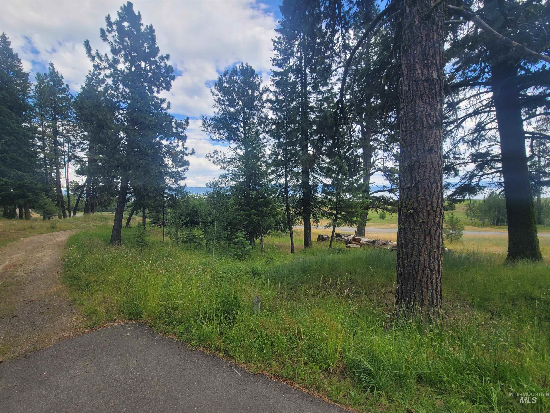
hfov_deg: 106.2
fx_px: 207
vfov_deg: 89.9
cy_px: 206
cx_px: 275
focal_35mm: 13
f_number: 2.2
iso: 64
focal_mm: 2.2
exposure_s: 1/1142
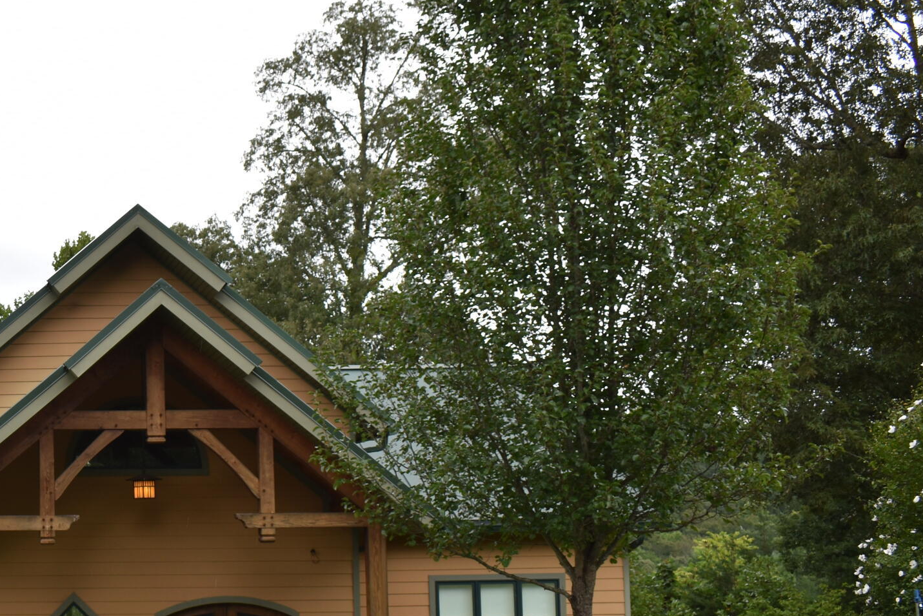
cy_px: 349
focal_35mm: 66
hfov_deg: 28.5
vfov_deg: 20.6
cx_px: -17
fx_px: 1693
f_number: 5
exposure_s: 1/200
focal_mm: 21
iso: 100
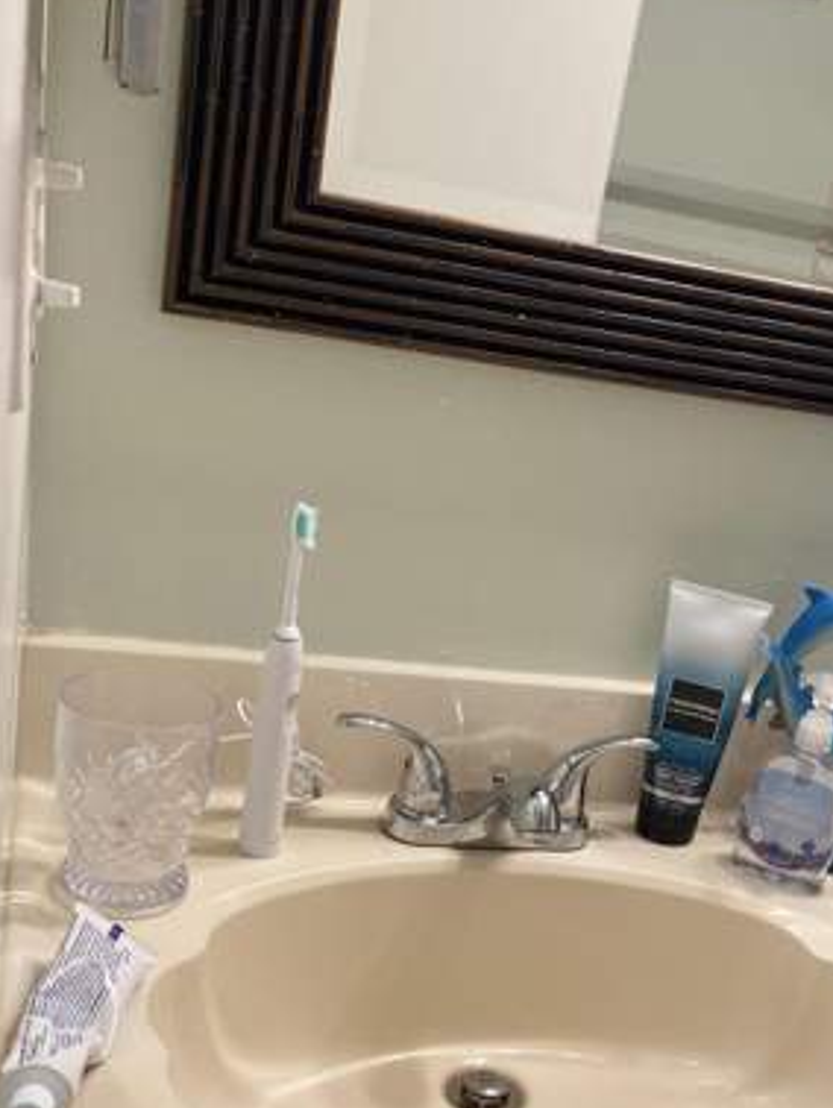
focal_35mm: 44
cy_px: 768
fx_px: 1410
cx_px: 581
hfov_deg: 32.5
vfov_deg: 42.2
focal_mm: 4.25
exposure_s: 1/120
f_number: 1.8
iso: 64
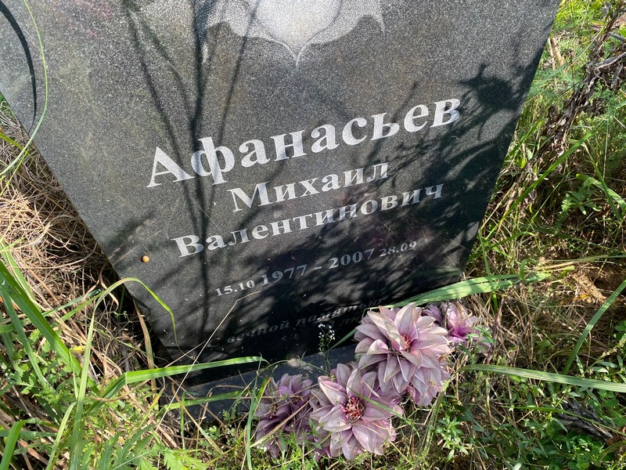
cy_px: 235
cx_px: 313
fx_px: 470
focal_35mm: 26
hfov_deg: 67.3
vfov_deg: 53.1
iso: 32
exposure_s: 1/404
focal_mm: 4.25
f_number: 1.8
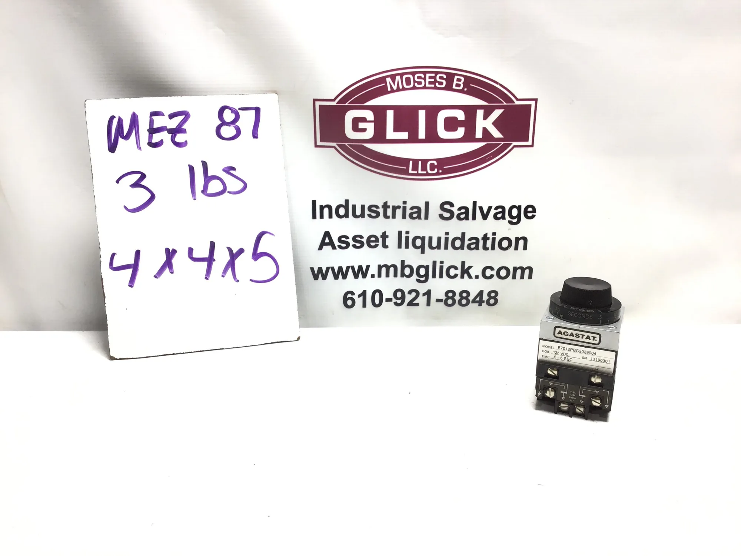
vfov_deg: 45.4
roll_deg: +0.4
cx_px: 370
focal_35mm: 31
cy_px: 278
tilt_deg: -18.6
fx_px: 664
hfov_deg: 58.4
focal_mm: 3.3
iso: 40
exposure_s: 1/120
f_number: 2.4
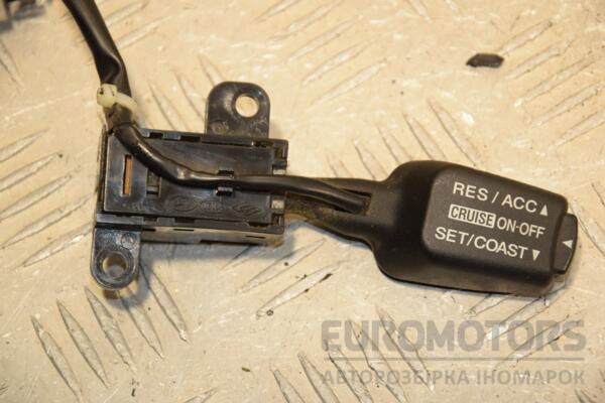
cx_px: 302
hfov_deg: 14.9
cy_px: 202
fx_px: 2319
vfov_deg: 9.9
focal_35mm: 138
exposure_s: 1/200
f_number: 6.3
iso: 800
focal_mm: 92
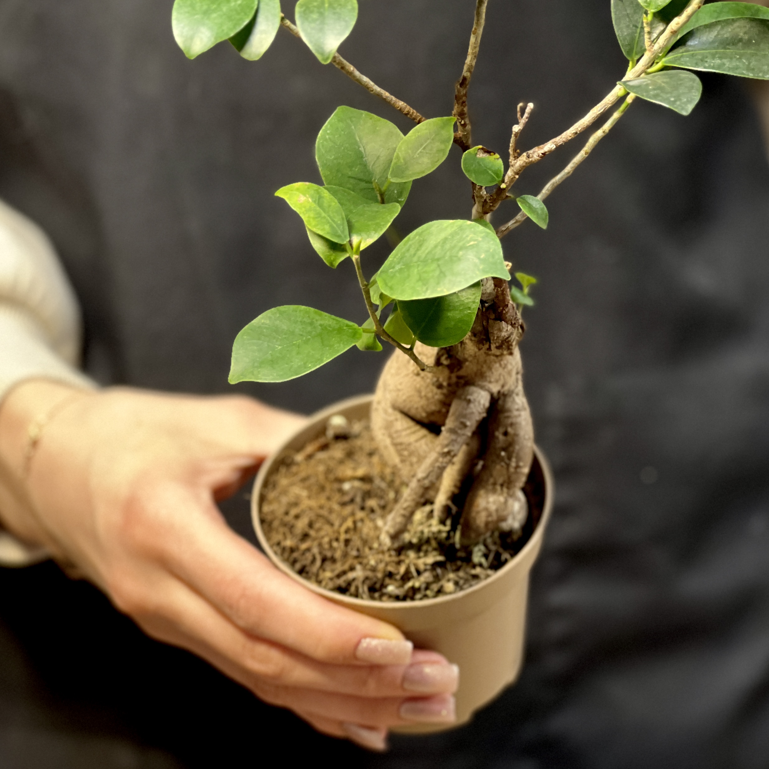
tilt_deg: -9.8
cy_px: 258
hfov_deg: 15.7
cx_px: 381
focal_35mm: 111
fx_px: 2790
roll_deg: +0.6
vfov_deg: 15.7
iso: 200
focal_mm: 9
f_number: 2.8
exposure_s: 1/33
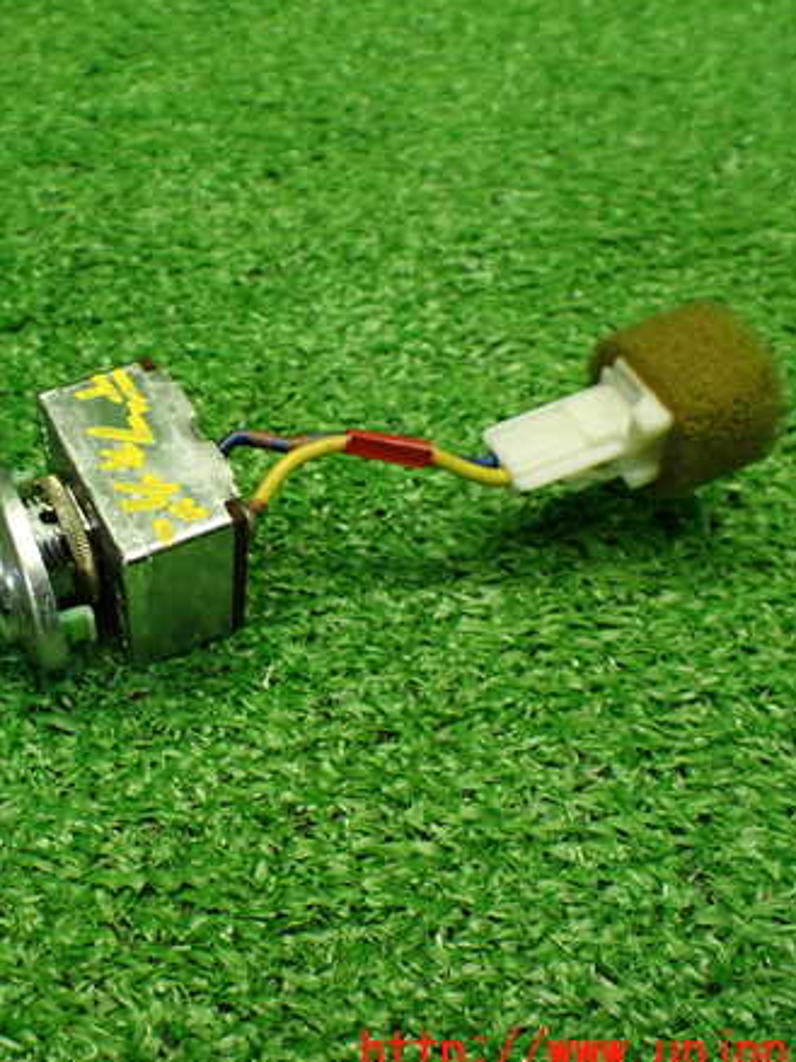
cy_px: 539
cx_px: 181
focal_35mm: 41
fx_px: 1258
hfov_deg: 34.3
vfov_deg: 45.8
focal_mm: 5.4
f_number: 2.3
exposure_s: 1/125
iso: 500
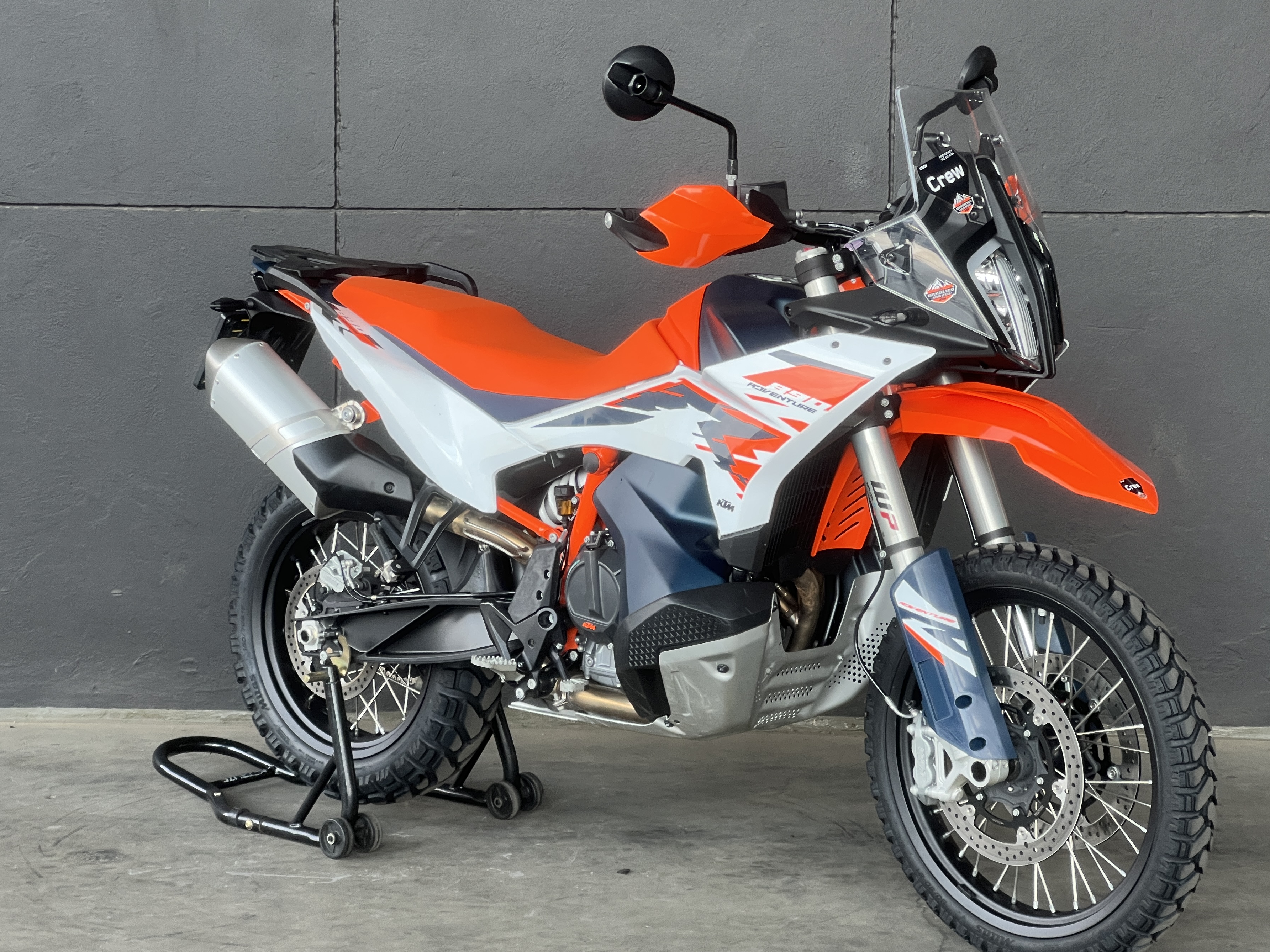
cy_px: 484
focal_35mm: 87
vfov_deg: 17.0
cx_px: 711
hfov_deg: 22.5
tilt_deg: -6.7
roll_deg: -1.4
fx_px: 3192
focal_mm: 9
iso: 64
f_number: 2.8
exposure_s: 1/99
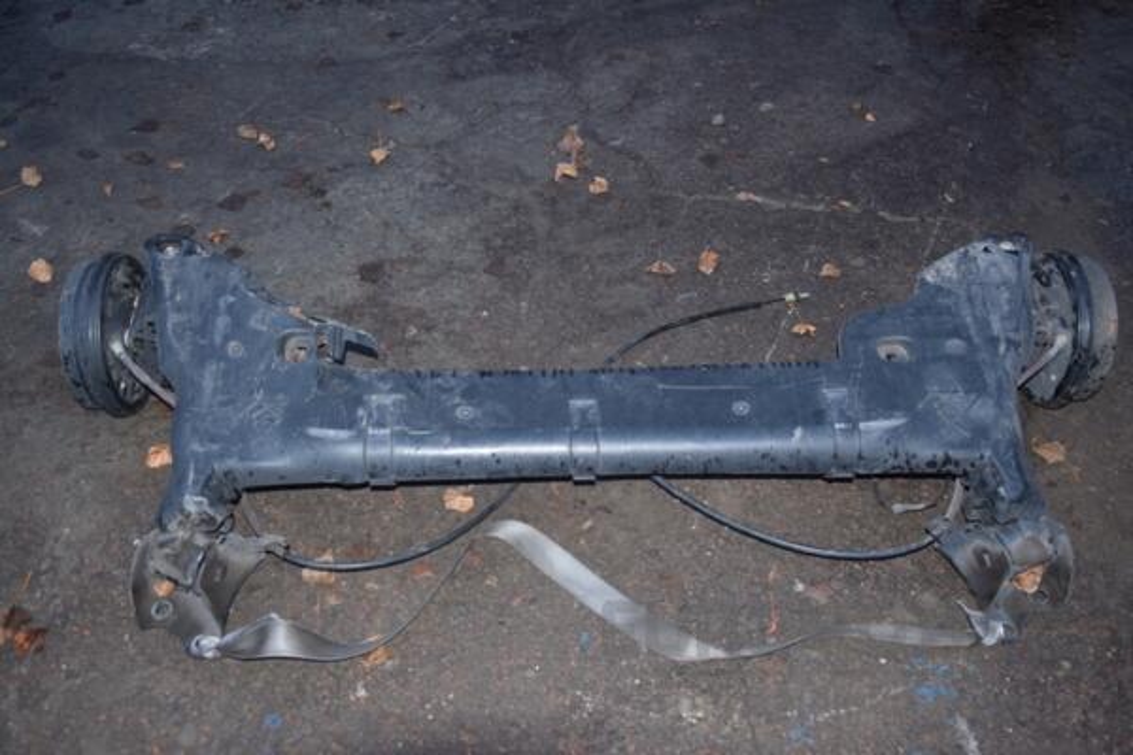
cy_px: 378
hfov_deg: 53.1
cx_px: 566
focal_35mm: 36
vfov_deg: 36.9
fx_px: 1133
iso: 800
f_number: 5
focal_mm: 24
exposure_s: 1/60
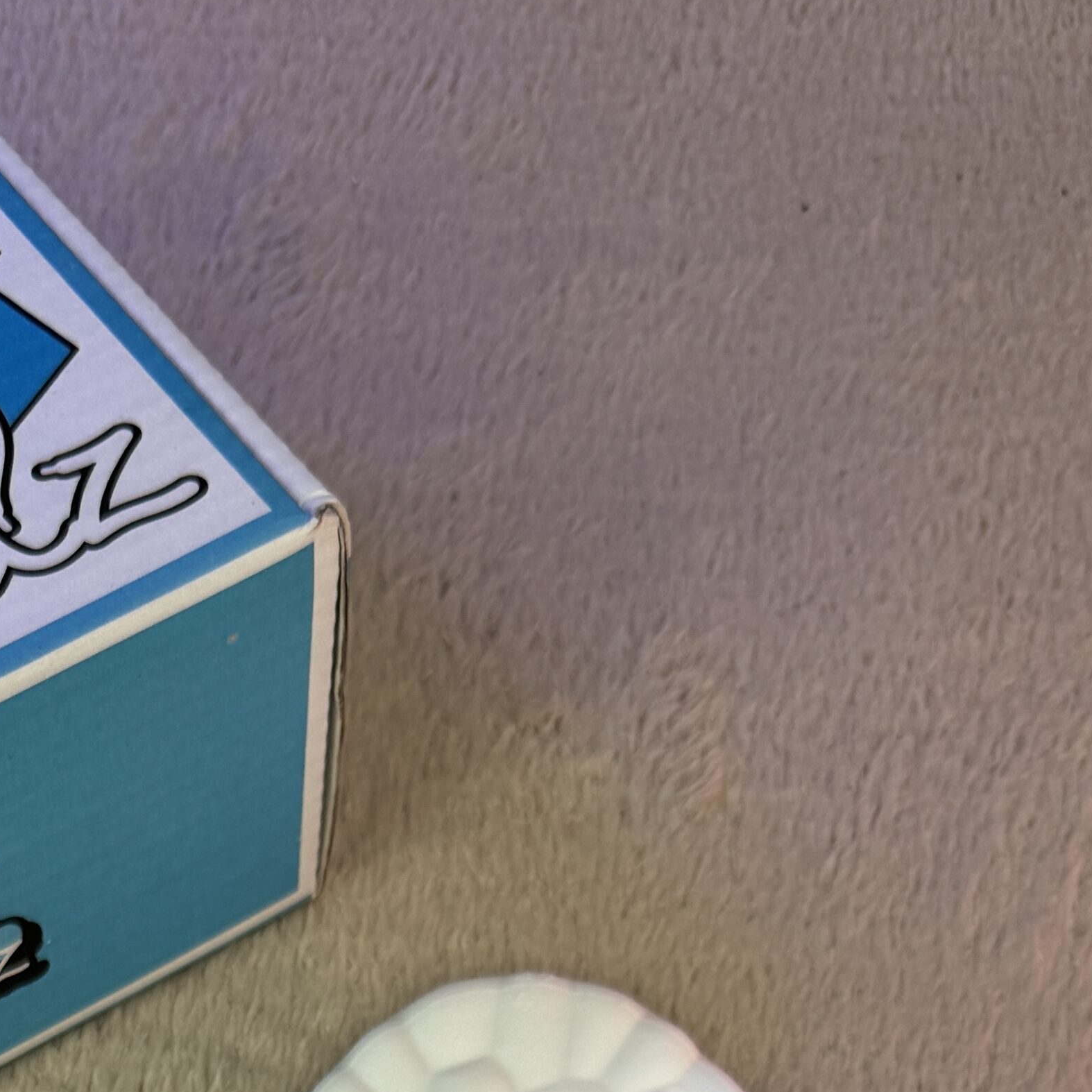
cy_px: 1807
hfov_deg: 21.9
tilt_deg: -67.9
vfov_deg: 18.7
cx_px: 101
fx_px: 2748
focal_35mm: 77
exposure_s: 1/1597
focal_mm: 6.76
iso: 80
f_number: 1.78
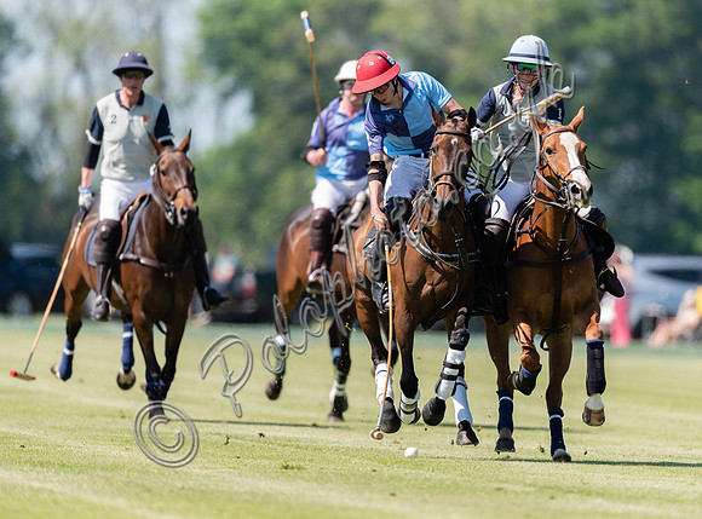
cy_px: 273
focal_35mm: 564
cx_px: 409
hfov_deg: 3.5
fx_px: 11377
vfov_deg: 2.6
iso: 400
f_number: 4
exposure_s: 1/2500
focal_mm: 500
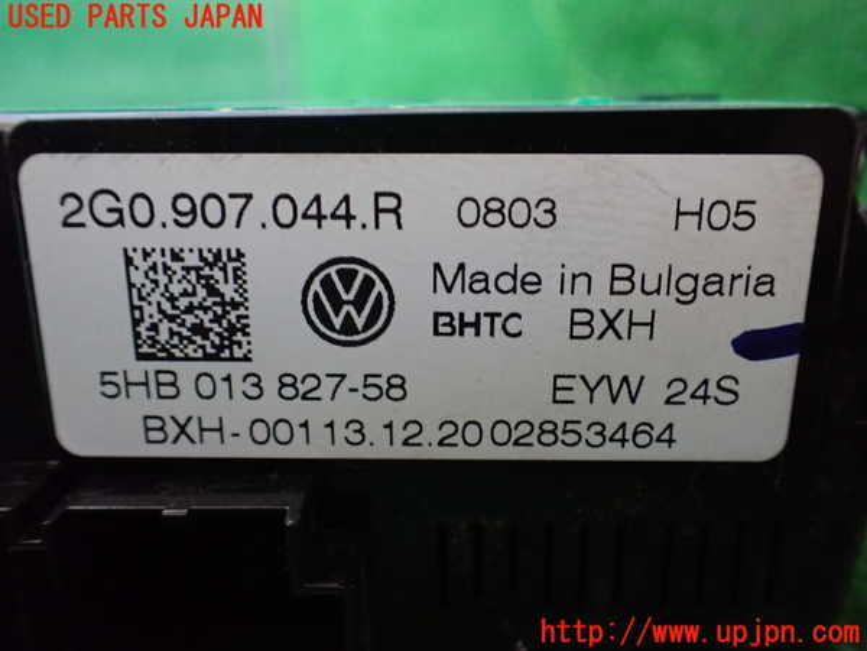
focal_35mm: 30
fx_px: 751
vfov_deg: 46.8
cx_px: 434
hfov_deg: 60.0
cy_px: 326
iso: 800
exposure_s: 1/50
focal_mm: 5.4
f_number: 2.3
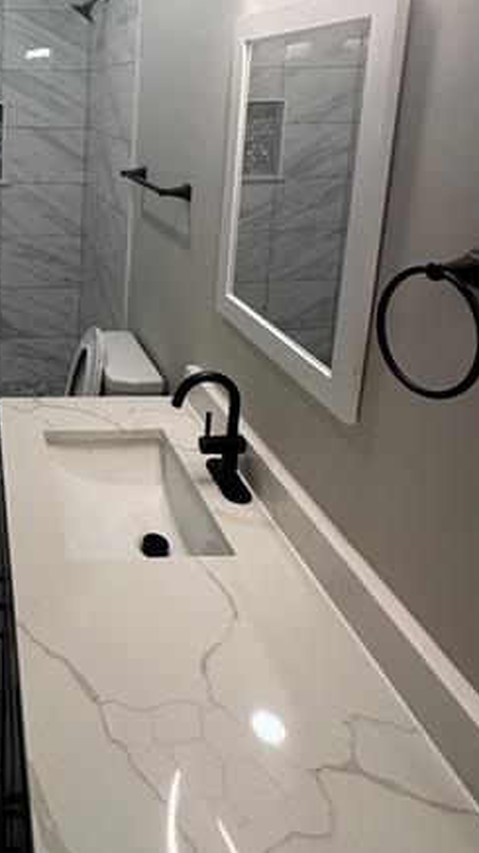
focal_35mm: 27
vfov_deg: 65.8
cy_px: 218
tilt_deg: -11.6
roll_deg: -1.1
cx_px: 2
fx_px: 610
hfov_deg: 38.2
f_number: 2.2
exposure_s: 1/120
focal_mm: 2.22
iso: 200
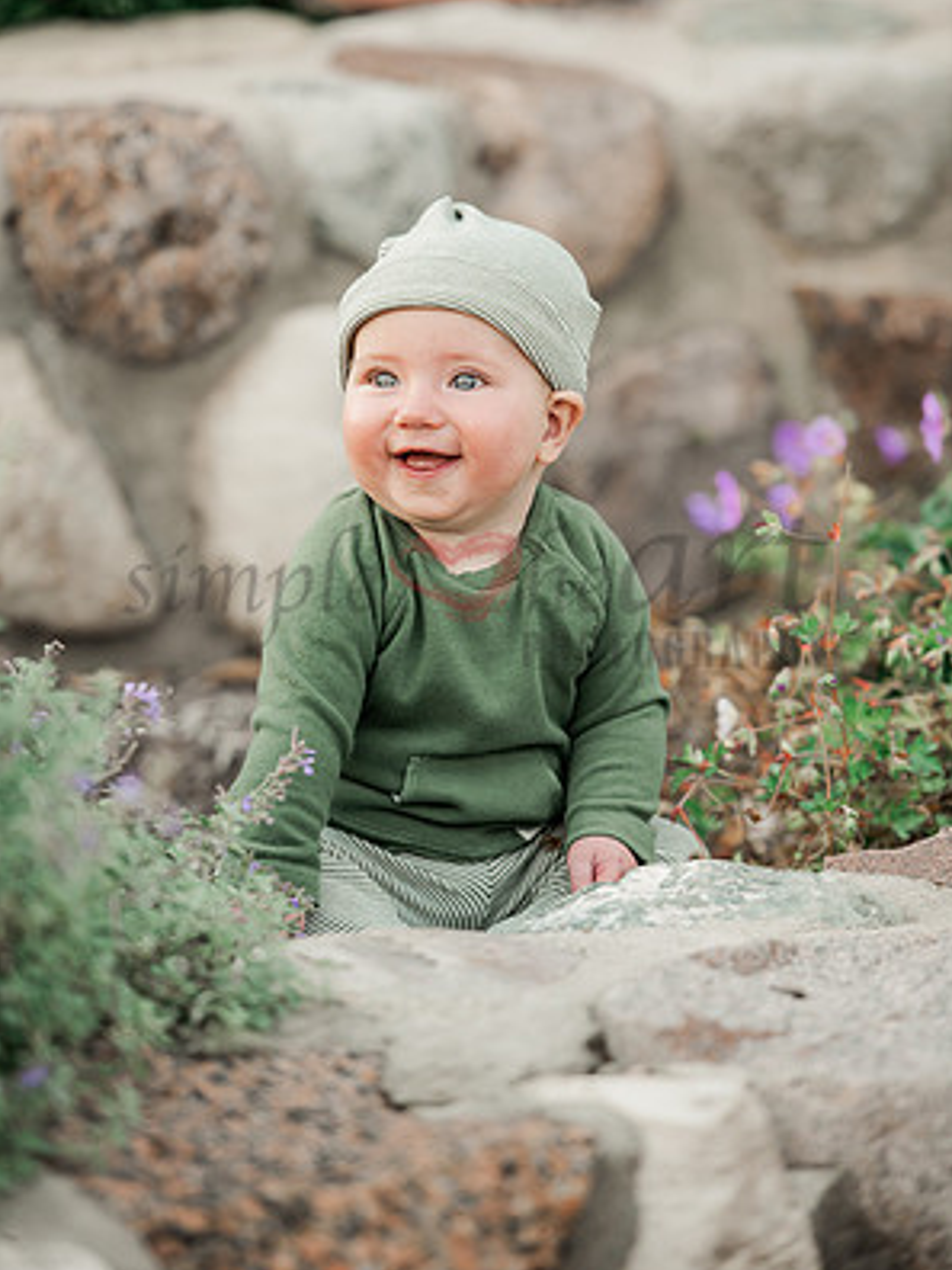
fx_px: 7004
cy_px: 577
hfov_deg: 7.8
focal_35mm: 191
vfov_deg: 10.4
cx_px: 478
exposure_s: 1/320
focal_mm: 175
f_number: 3.2
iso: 320
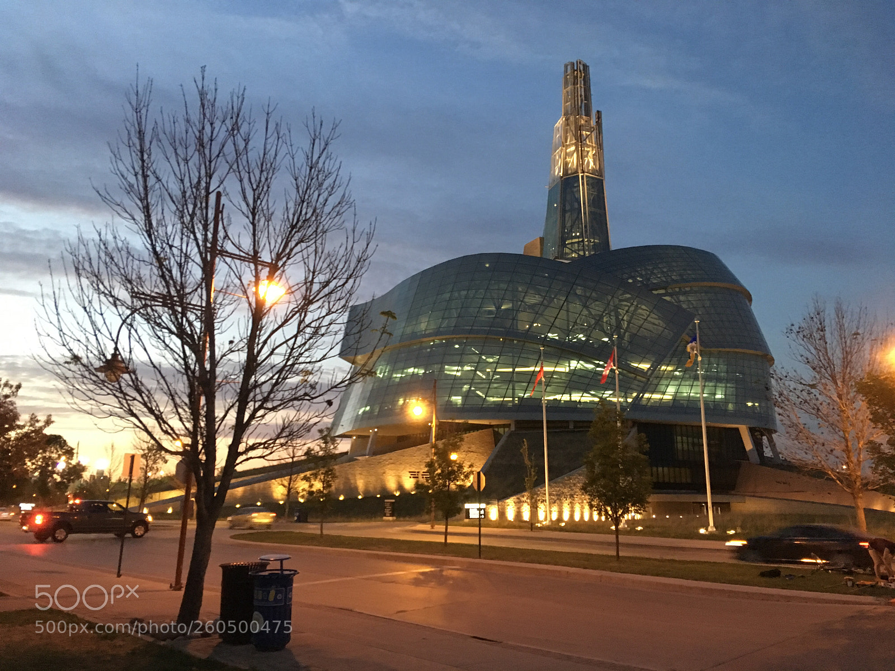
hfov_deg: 61.7
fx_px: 750
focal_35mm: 29
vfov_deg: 48.2
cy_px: 336
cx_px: 448
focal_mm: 4.15
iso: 500
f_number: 2.2
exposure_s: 1/15
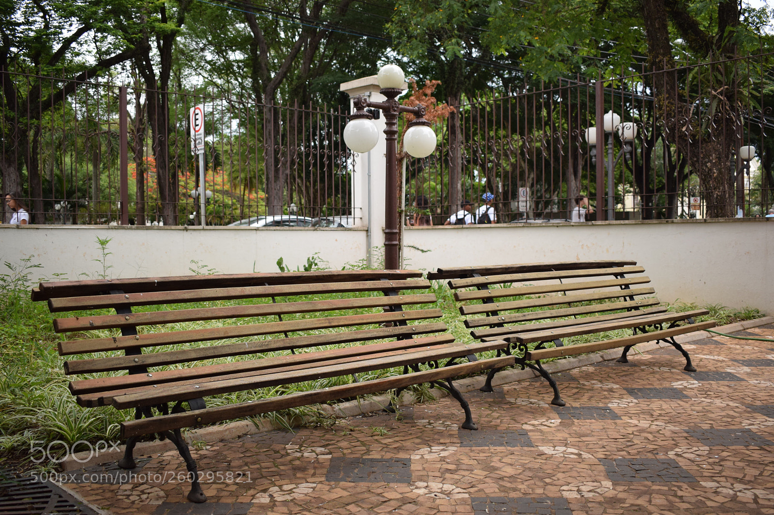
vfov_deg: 36.9
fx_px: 774
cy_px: 258
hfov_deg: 53.1
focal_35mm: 36
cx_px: 387
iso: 560
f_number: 4
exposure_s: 1/60
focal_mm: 24
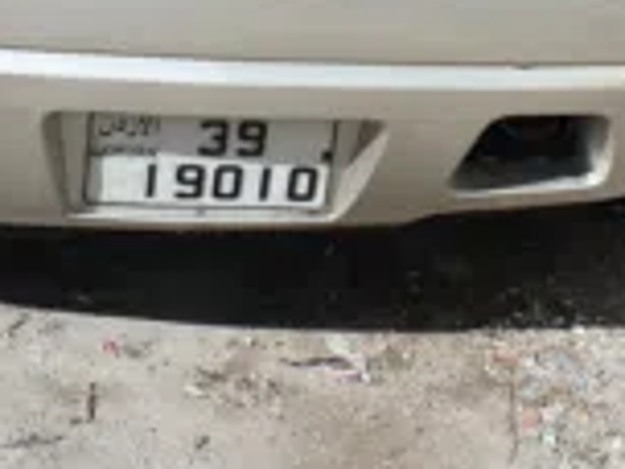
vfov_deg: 14.6
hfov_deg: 20.2
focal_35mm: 97
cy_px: -140
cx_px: 358
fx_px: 1751
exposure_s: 1/519
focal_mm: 4.11
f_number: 1.6
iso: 51
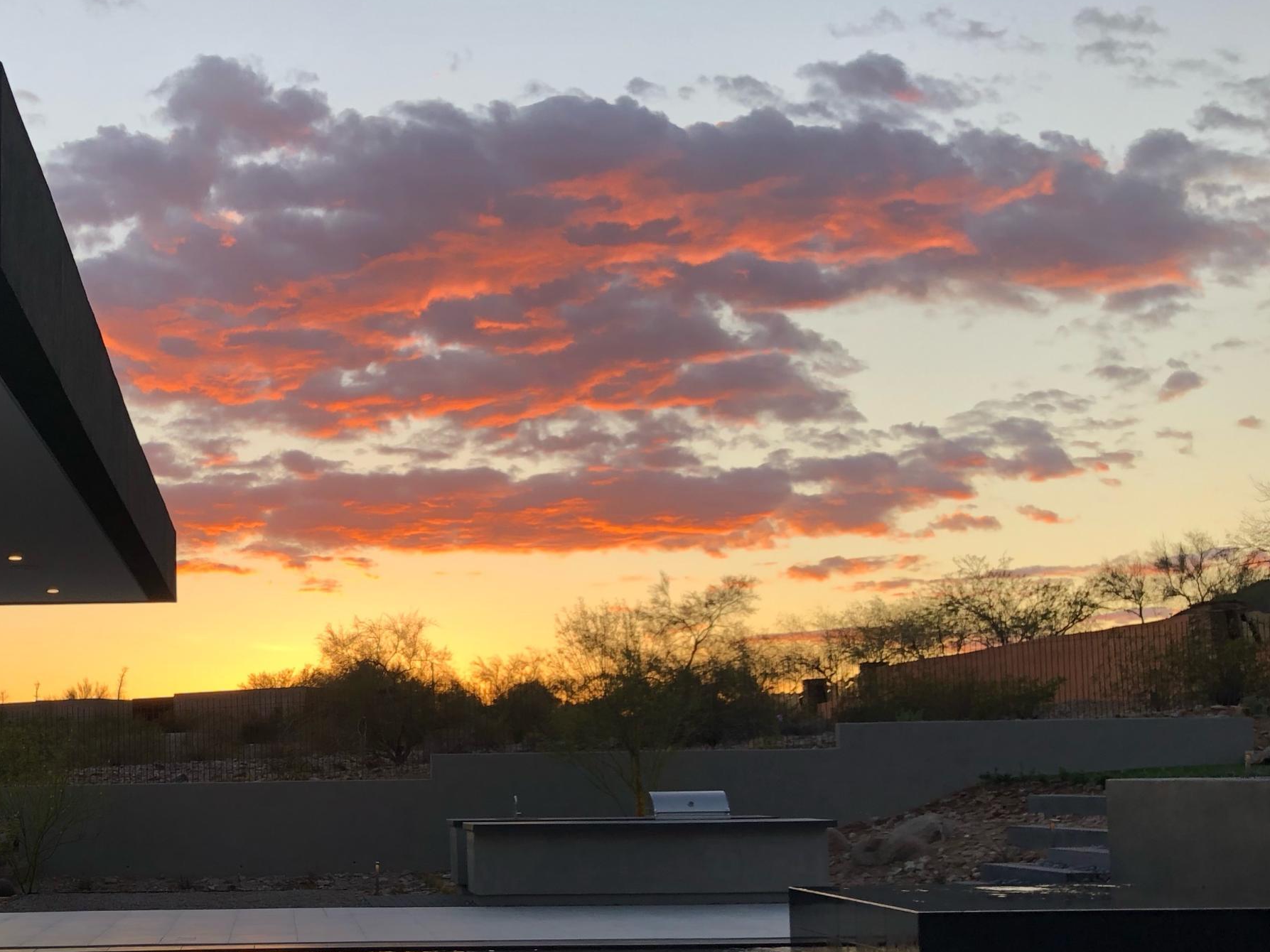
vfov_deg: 30.4
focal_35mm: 47
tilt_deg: +3.3
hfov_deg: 38.8
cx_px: 244
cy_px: 710
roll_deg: +1.4
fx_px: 1724
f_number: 1.8
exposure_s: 1/120
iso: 32
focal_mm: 4
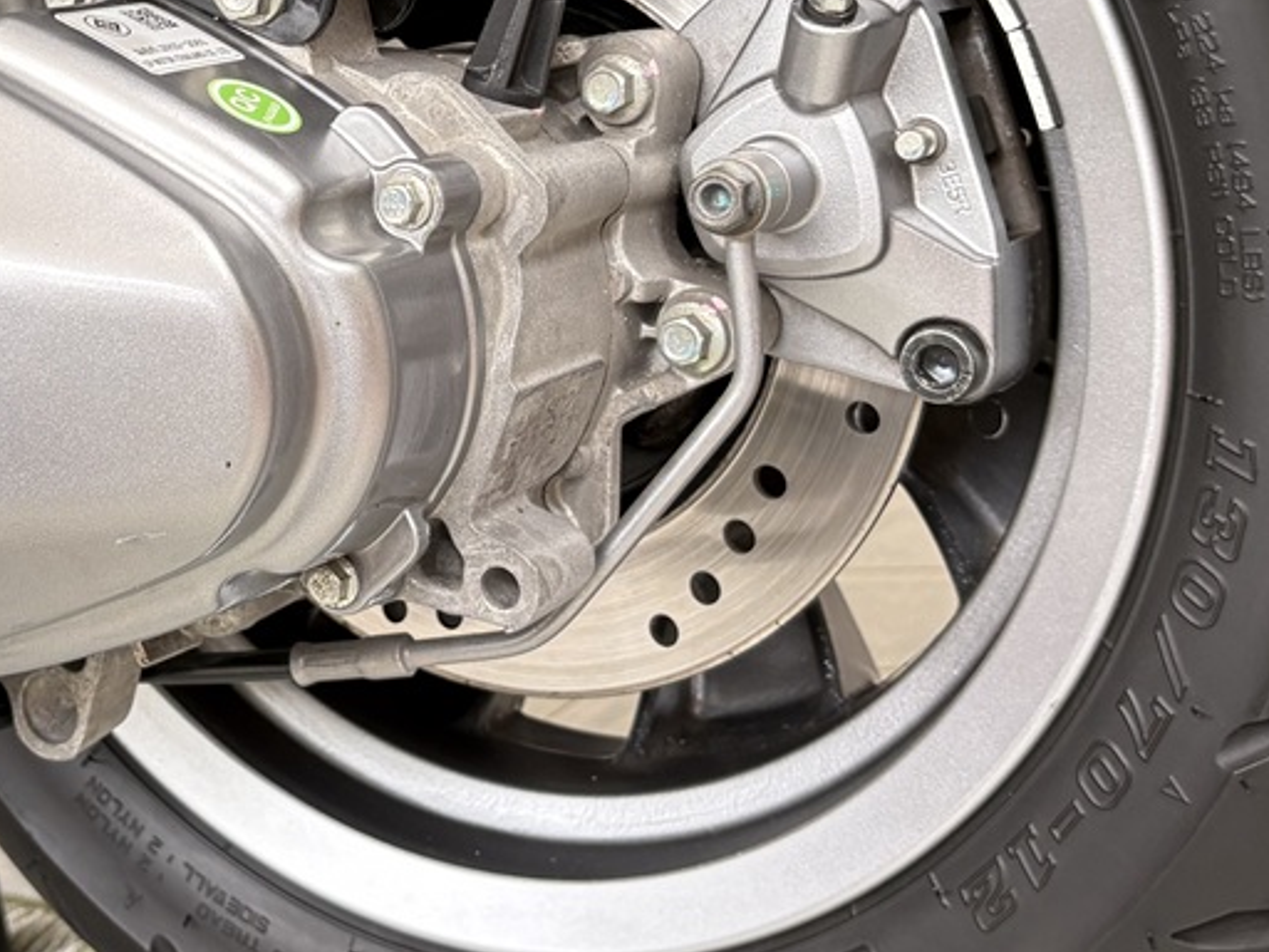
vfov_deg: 22.2
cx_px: 206
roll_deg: +8.9
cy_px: 159
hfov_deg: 29.0
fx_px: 2383
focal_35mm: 65
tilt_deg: -1.2
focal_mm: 5.96
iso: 64
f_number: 1.6
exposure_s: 1/122
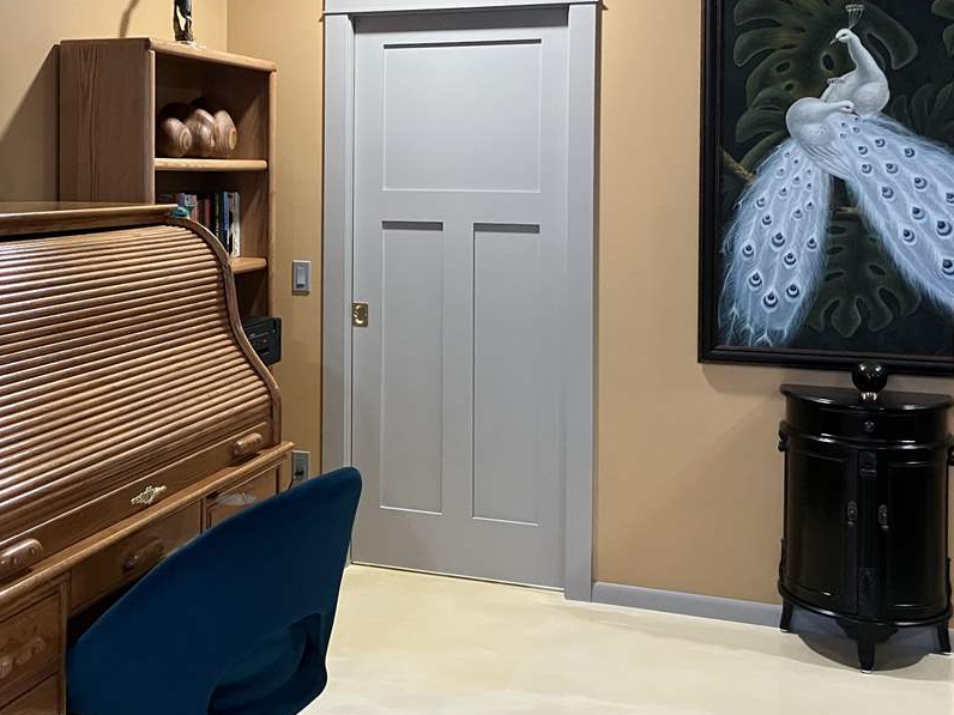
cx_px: 321
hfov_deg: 41.6
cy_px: 193
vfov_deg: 31.7
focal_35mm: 45
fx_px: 1240
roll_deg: -0.2
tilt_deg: -0.1
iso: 320
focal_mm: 3.99
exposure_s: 1/60
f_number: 1.8
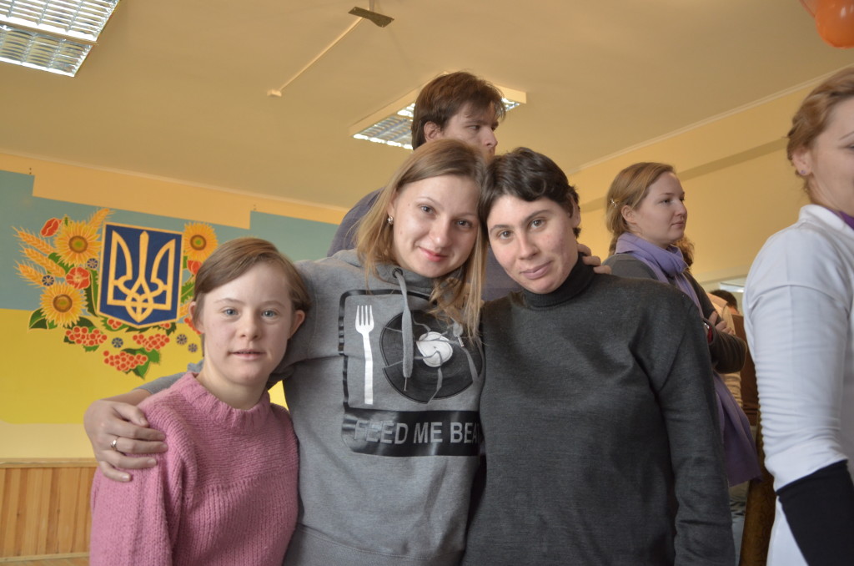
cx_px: 427
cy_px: 283
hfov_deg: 53.2
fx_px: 852
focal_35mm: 36
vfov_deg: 36.7
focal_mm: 24
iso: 1250
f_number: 3.8
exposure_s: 1/60
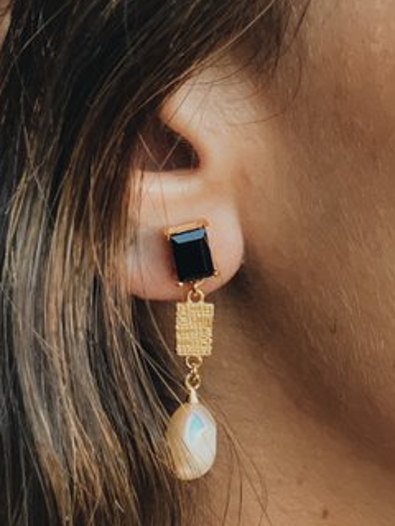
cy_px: 516
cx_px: 132
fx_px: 1978
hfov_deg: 11.4
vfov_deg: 14.9
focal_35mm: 130
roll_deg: -3.7
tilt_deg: -21.7
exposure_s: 1/84
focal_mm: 6
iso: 125
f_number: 2.4
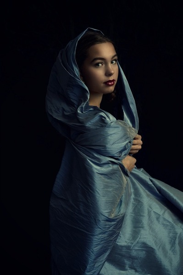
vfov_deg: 38.9
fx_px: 389
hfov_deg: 26.5
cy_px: 138
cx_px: 92
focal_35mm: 51
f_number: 3.6
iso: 800
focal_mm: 34.3
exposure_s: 1/80
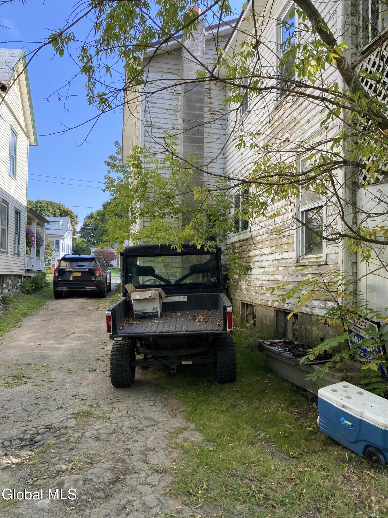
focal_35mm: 26
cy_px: 259
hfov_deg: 53.1
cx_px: 194
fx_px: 389
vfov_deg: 67.3
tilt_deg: +3.2
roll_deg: -0.3
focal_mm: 4.25
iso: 32
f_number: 1.8
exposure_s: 1/475
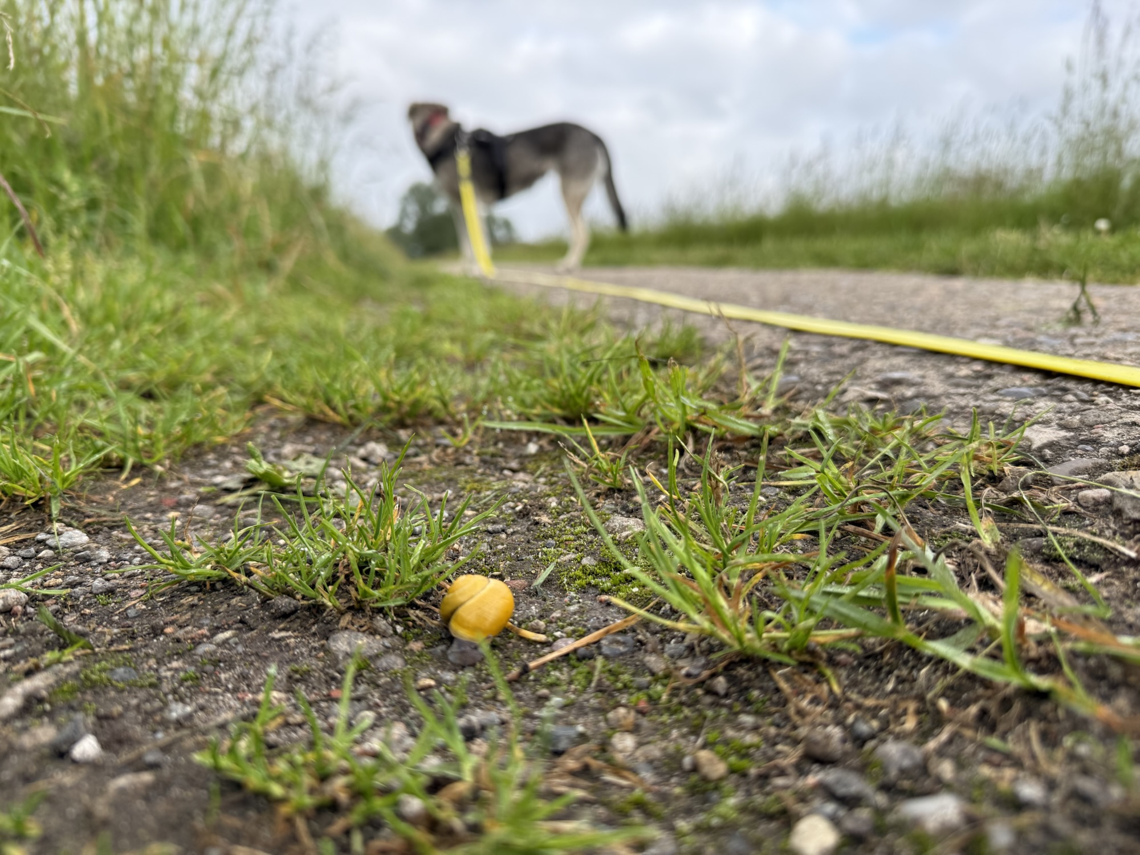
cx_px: 570
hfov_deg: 71.6
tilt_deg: -10.4
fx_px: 790
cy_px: 428
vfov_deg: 56.8
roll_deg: +0.0
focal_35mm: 24
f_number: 1.78
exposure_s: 1/1211
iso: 80
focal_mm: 6.76
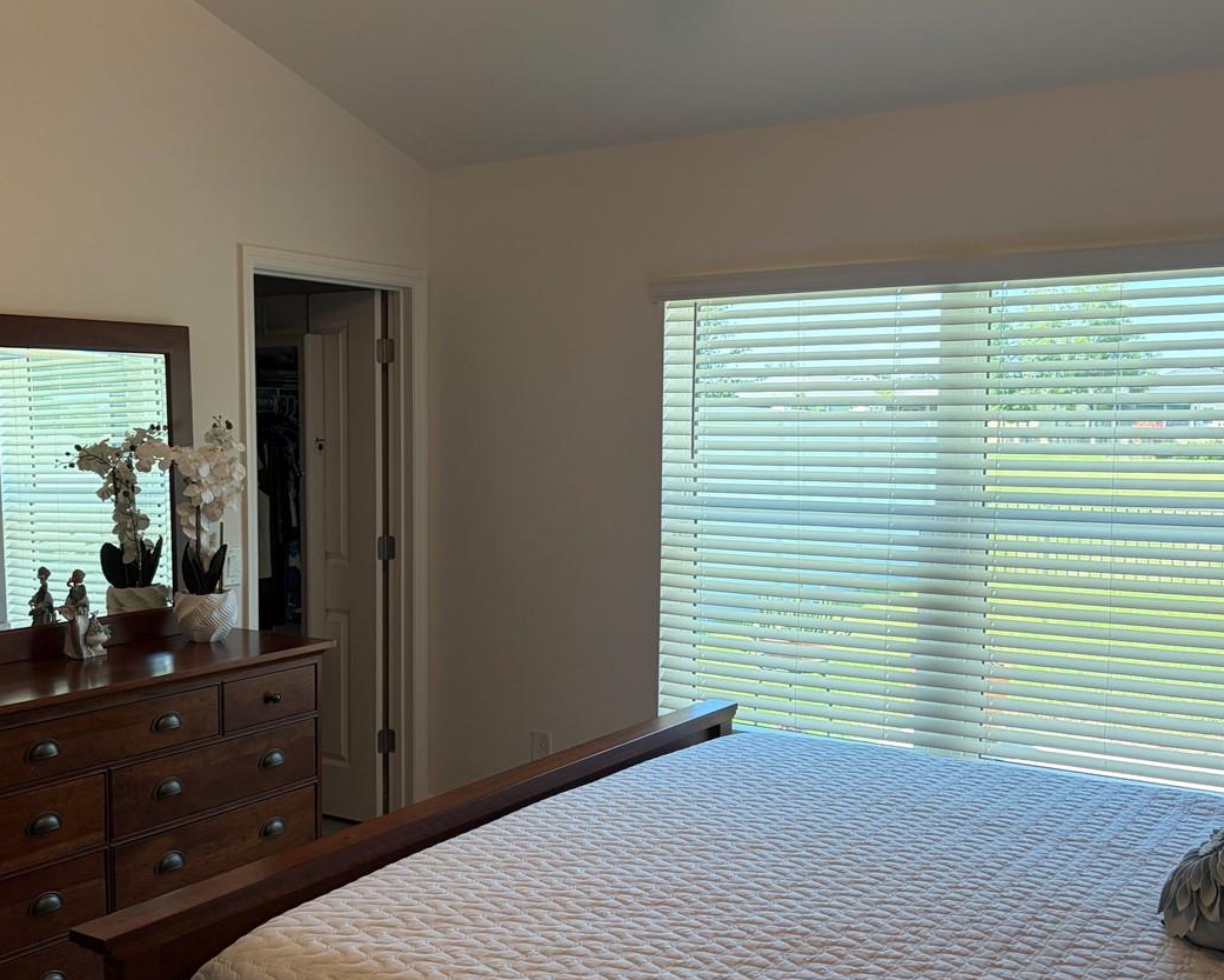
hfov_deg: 46.3
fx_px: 1413
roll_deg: -0.1
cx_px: 444
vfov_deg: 38.2
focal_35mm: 39
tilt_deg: -5.6
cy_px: 513
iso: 64
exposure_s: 1/127
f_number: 1.6
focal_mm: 5.96
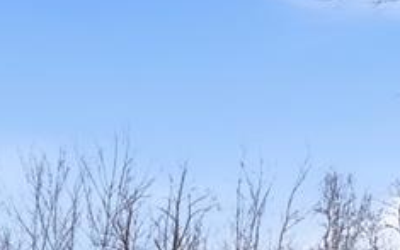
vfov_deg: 11.2
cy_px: 417
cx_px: 19
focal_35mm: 111
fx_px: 1210
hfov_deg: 18.4
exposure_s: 1/2500
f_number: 1.8
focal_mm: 8.7
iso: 210
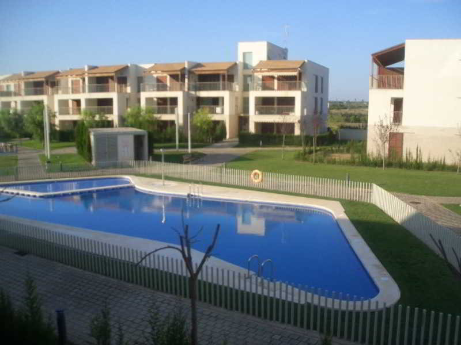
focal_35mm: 36
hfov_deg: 51.4
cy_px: 172
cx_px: 230
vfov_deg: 39.7
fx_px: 479
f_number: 4
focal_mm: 4.8
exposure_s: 1/400
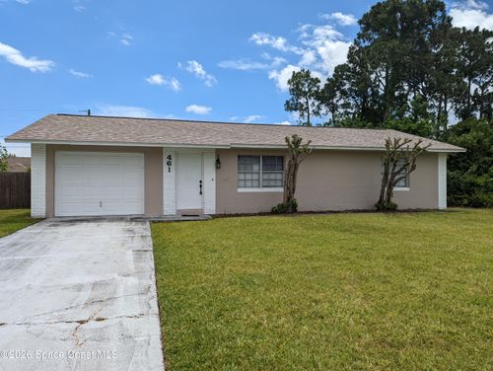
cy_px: 186
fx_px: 342
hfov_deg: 71.5
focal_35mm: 24
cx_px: 246
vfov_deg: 56.9
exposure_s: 1/3425
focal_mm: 6.81
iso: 43
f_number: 1.85
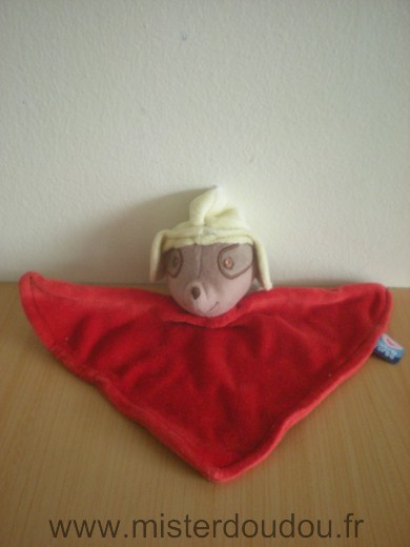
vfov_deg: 49.0
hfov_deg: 37.7
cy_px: 274
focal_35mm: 38
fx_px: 600
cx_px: 205
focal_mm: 6.3
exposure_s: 1/8
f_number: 3.1
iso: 336
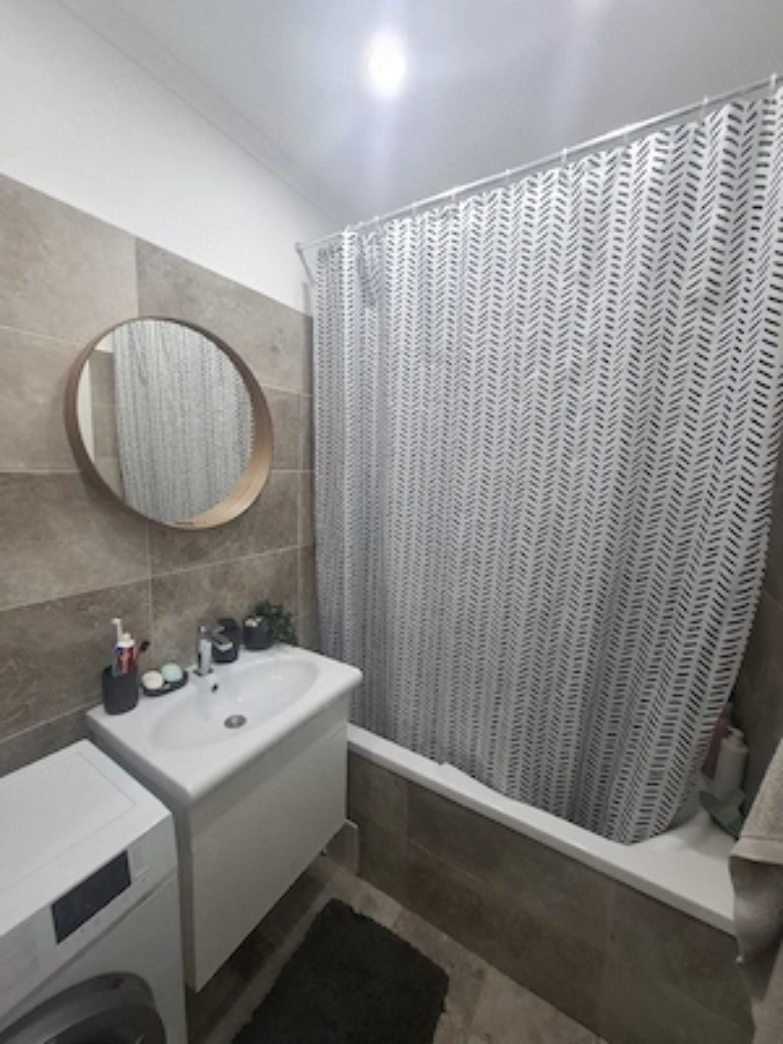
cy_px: 522
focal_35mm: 13
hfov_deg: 89.9
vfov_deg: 106.2
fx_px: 392
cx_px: 392
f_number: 2.2
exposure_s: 1/50
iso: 200
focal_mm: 1.74
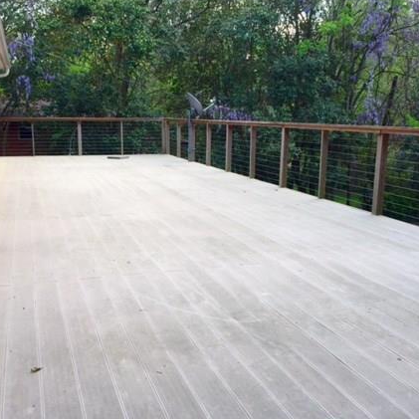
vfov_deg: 42.8
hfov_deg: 42.8
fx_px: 534
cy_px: 204
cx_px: 198
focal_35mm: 39
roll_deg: -0.4
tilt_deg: -9.4
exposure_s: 1/347
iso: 32
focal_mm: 4.15
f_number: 2.2
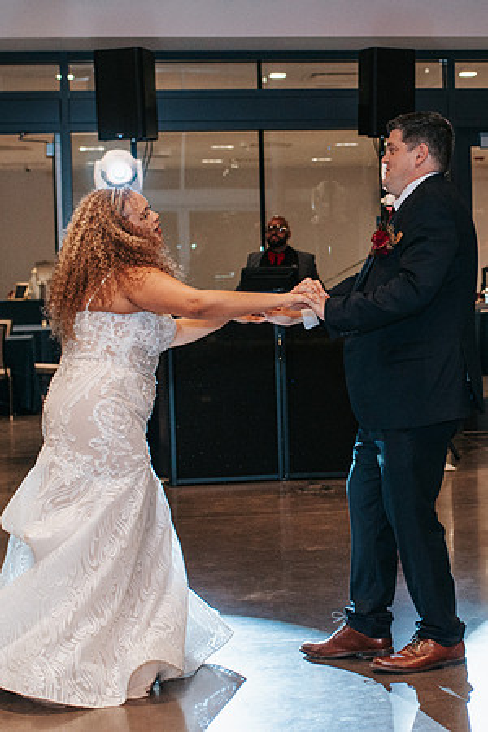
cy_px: 366
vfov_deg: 25.8
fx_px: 1601
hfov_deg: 17.2
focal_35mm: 79
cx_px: 406
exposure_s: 1/160
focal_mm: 35
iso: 800
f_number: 2.8
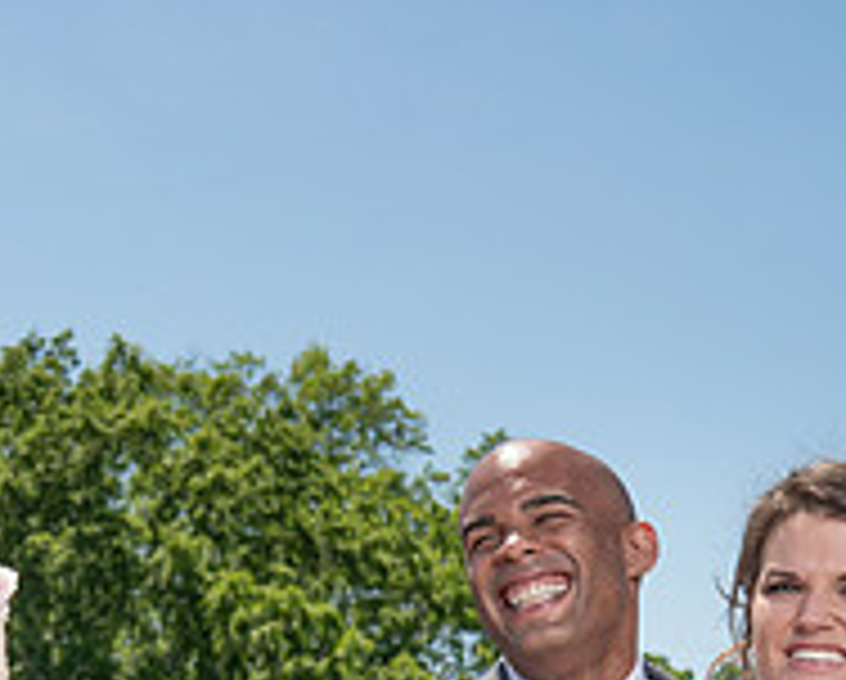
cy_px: 724
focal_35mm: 120
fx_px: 3009
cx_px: -81
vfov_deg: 12.7
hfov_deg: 15.6
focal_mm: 35
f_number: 7.1
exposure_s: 1/250
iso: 50
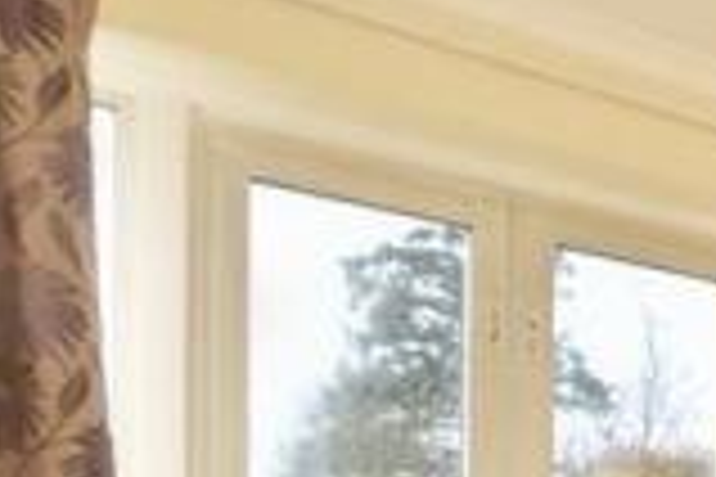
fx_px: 1233
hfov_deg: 19.7
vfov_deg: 19.6
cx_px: 1396
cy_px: 677
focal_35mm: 62
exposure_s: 1/200
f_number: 13
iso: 400
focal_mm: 10
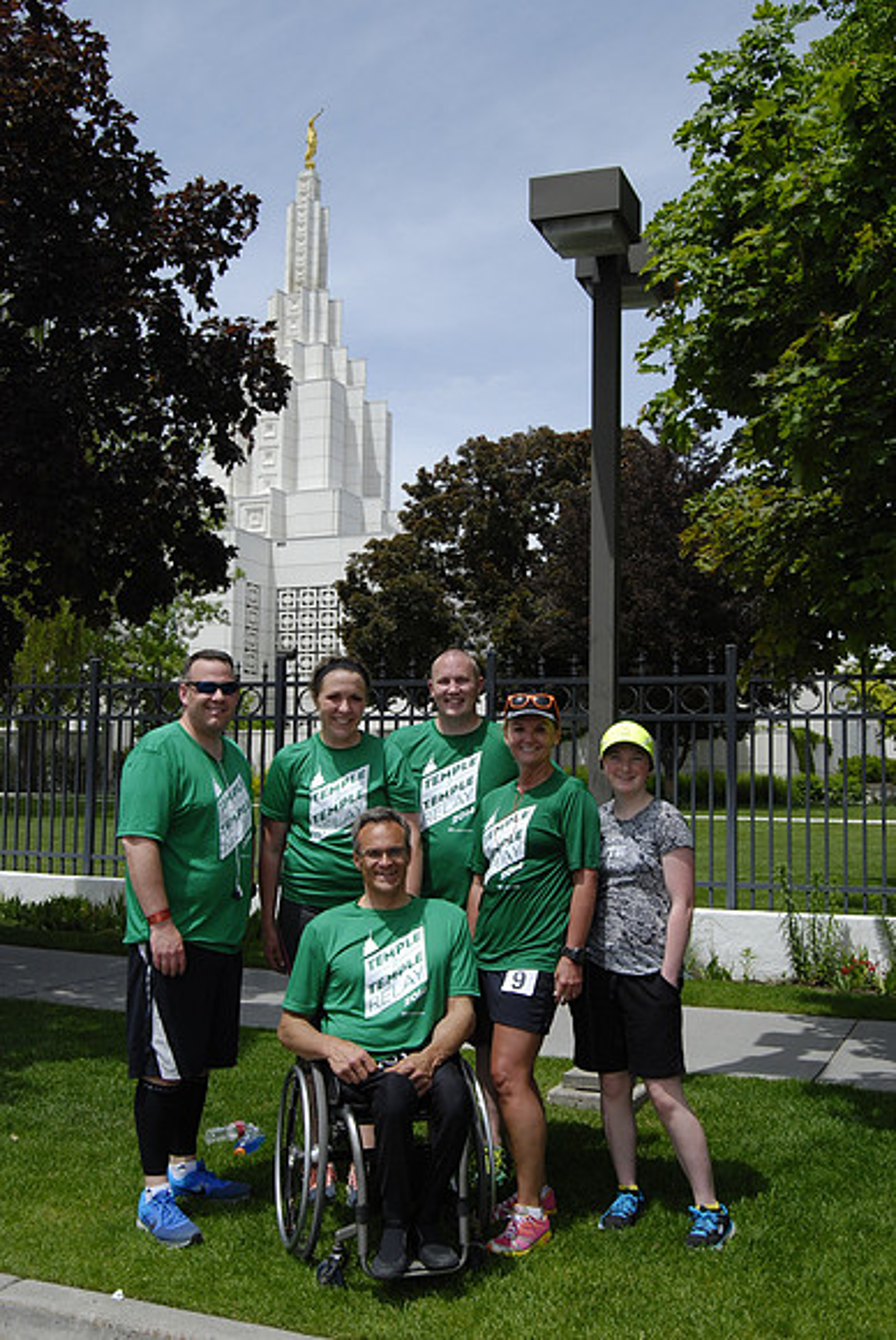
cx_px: 448
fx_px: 1452
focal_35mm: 39
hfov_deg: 34.3
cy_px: 670
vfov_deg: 49.5
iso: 400
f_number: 10
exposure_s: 1/800
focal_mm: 26
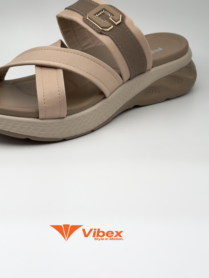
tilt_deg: -18.7
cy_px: 68
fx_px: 596
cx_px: 81
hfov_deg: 19.9
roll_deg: +0.7
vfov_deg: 26.0
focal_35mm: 74
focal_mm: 6.76
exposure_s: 1/1403
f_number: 1.78
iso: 64
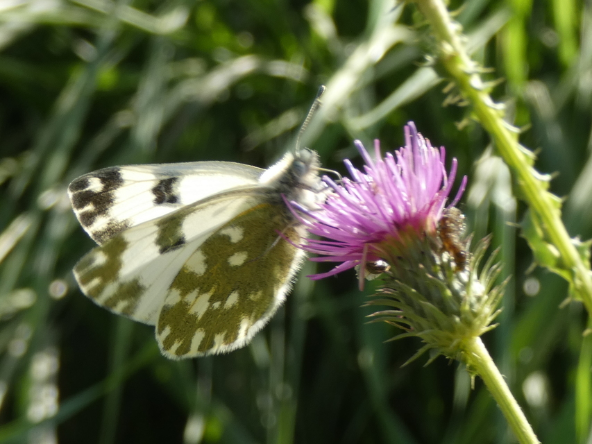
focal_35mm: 95
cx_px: 296
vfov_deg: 15.6
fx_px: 1625
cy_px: 222
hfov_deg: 20.6
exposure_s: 1/80
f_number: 4.8
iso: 80
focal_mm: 17.1
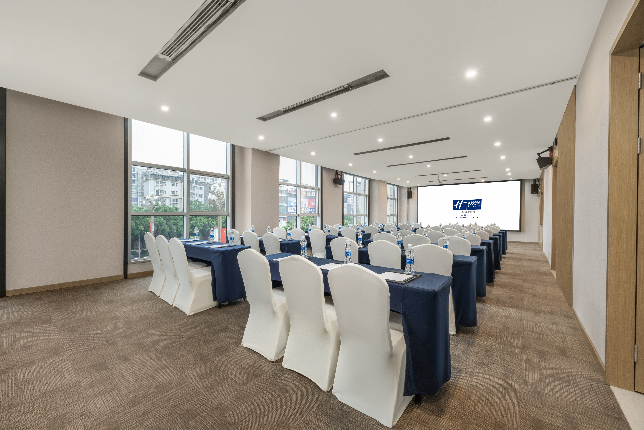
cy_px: 215
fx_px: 250
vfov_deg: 81.2
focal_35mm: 14
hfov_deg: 104.2
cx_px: 322
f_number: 10
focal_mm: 14
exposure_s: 1/5
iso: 200
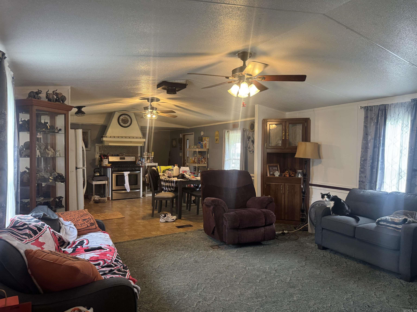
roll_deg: -0.8
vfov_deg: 56.8
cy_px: 156
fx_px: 289
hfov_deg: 71.6
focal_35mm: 24
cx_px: 208
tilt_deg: -1.7
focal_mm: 6.76
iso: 320
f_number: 1.78
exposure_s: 1/60
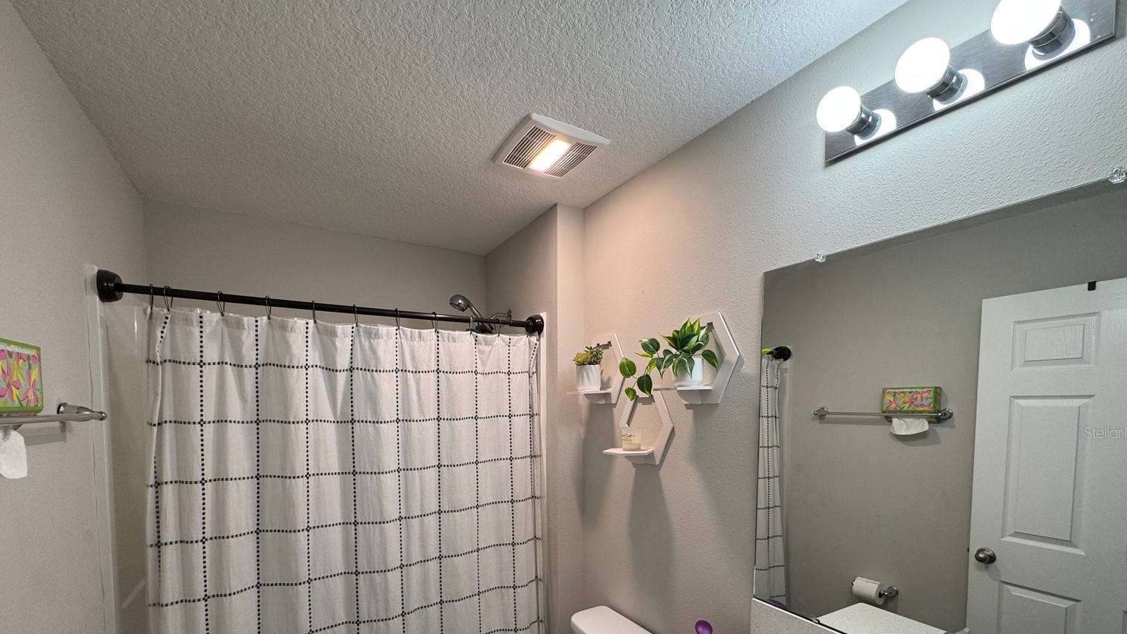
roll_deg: -0.1
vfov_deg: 65.0
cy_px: 432
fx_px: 478
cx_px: 562
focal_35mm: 16
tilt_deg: -3.7
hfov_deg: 99.4
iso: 80
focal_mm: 2.22
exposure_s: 1/60
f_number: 2.2
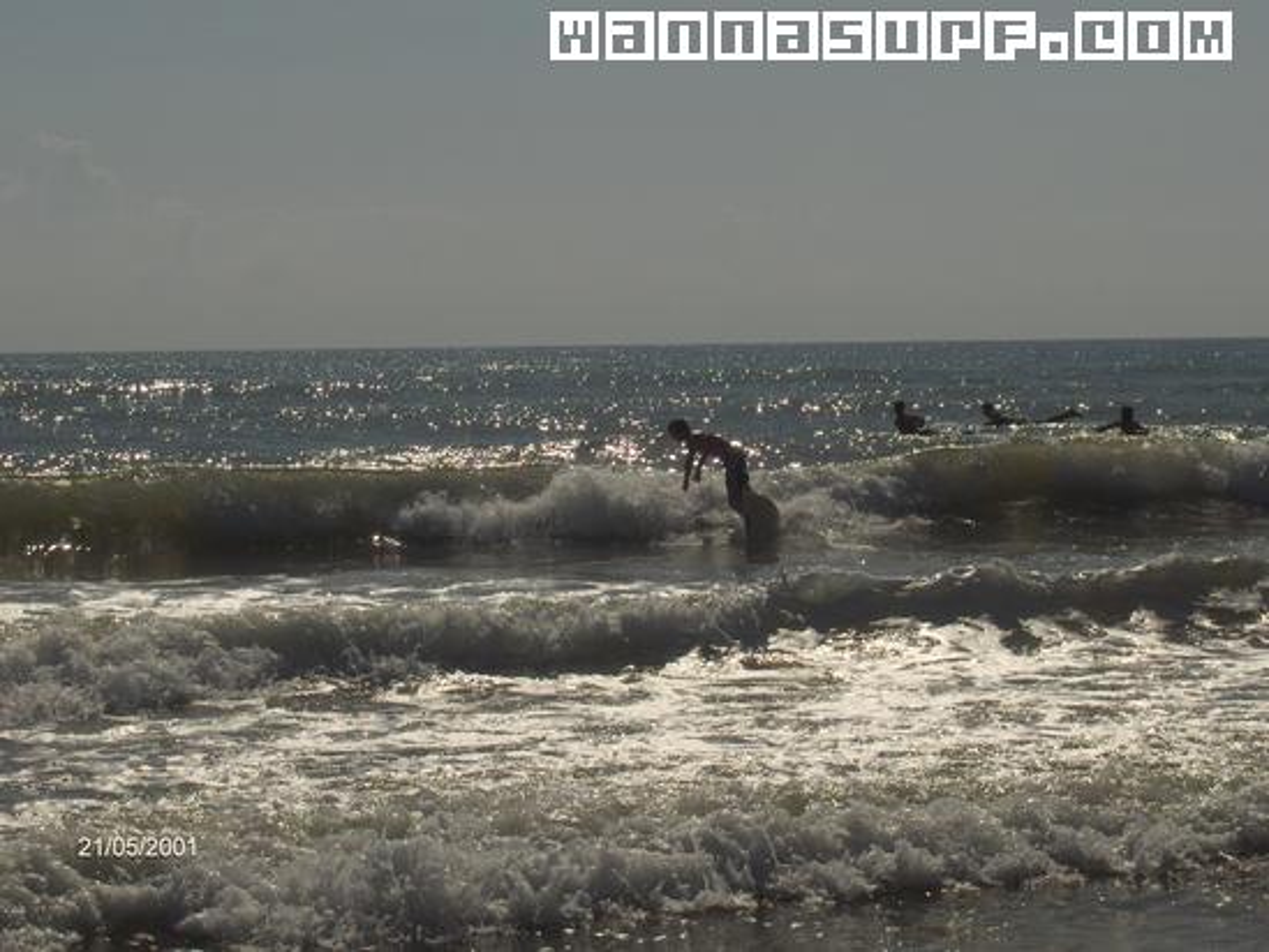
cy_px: 476
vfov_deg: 14.7
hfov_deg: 19.4
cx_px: 634
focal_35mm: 101
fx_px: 3703
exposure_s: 1/1515
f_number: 7.5
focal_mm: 20.8
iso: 50
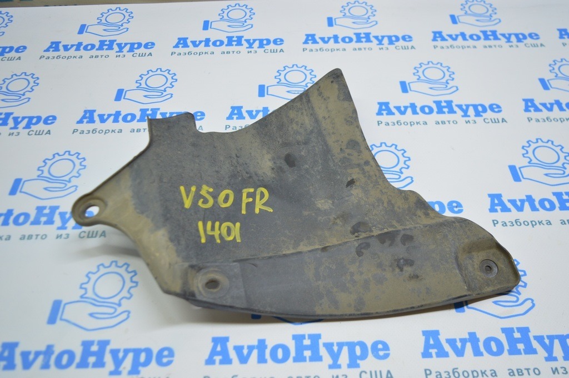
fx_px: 521
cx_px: 284
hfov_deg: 57.3
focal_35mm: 33
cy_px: 189
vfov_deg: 39.9
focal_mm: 22
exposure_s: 1/60
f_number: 3.8
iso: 400
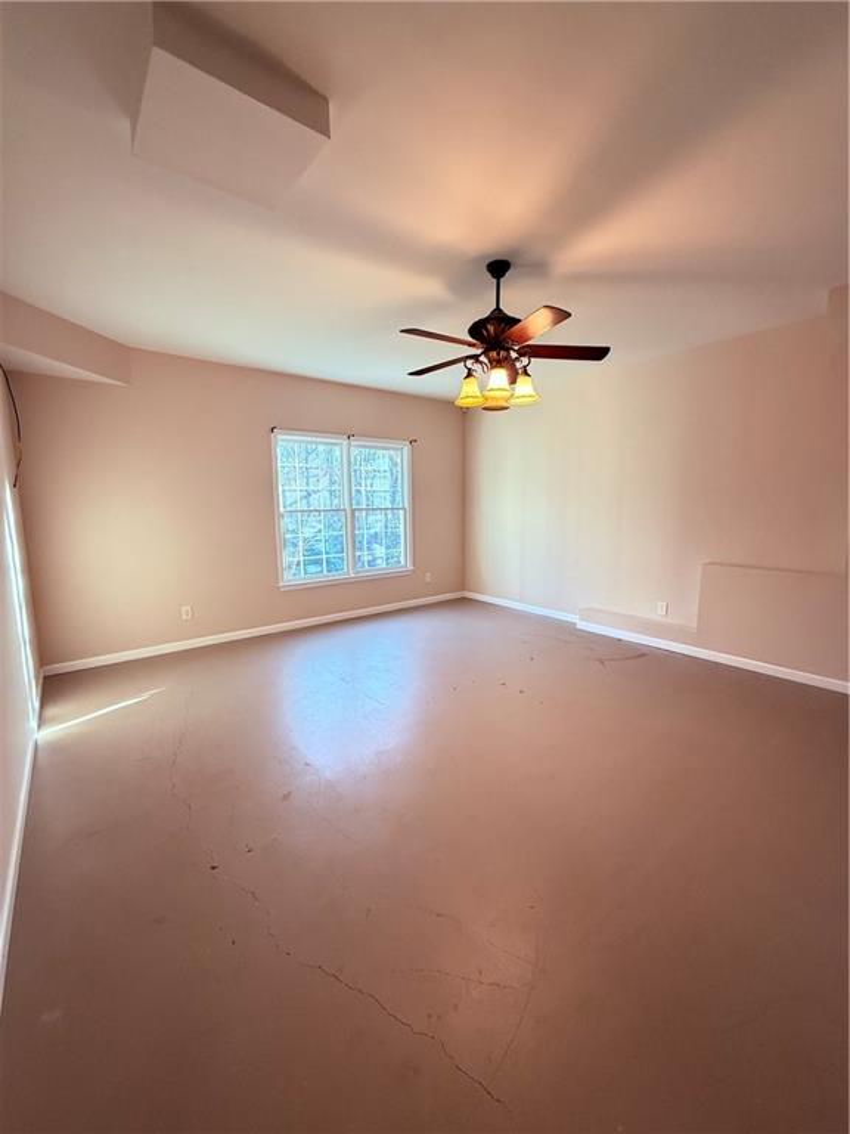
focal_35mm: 14
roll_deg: +0.1
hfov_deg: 85.7
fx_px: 458
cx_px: 425
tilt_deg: -7.5
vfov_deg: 102.1
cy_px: 567
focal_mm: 2.22
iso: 400
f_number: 2.2
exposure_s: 1/120
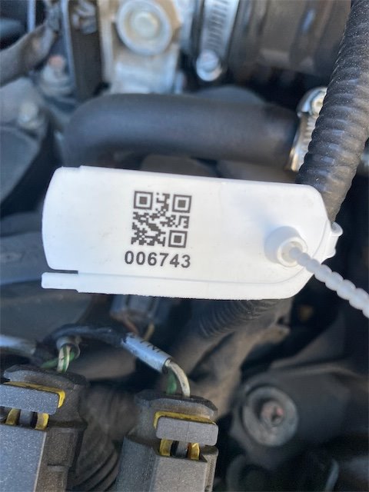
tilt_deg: -72.2
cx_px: 184
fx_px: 370
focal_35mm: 26
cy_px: 246
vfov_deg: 67.3
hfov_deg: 53.1
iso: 100
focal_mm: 4.25
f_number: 1.8
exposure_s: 1/121
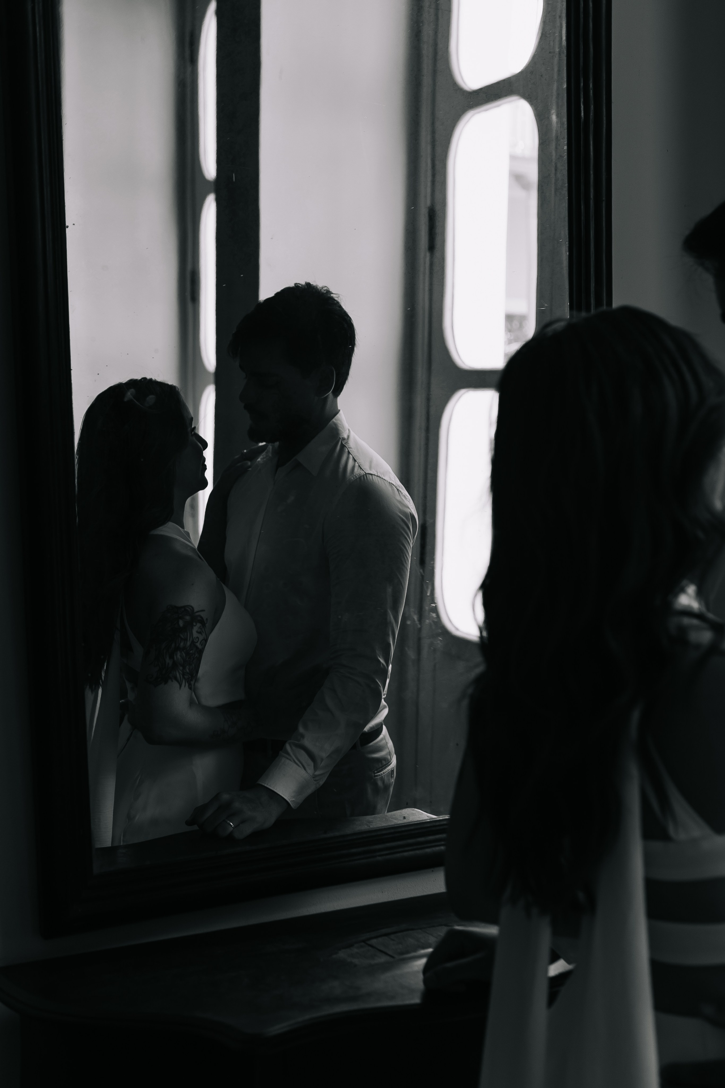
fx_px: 1359
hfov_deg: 29.9
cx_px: 362
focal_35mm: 45
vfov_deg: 43.6
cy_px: 544
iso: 100
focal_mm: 30
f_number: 2.5
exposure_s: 1/160
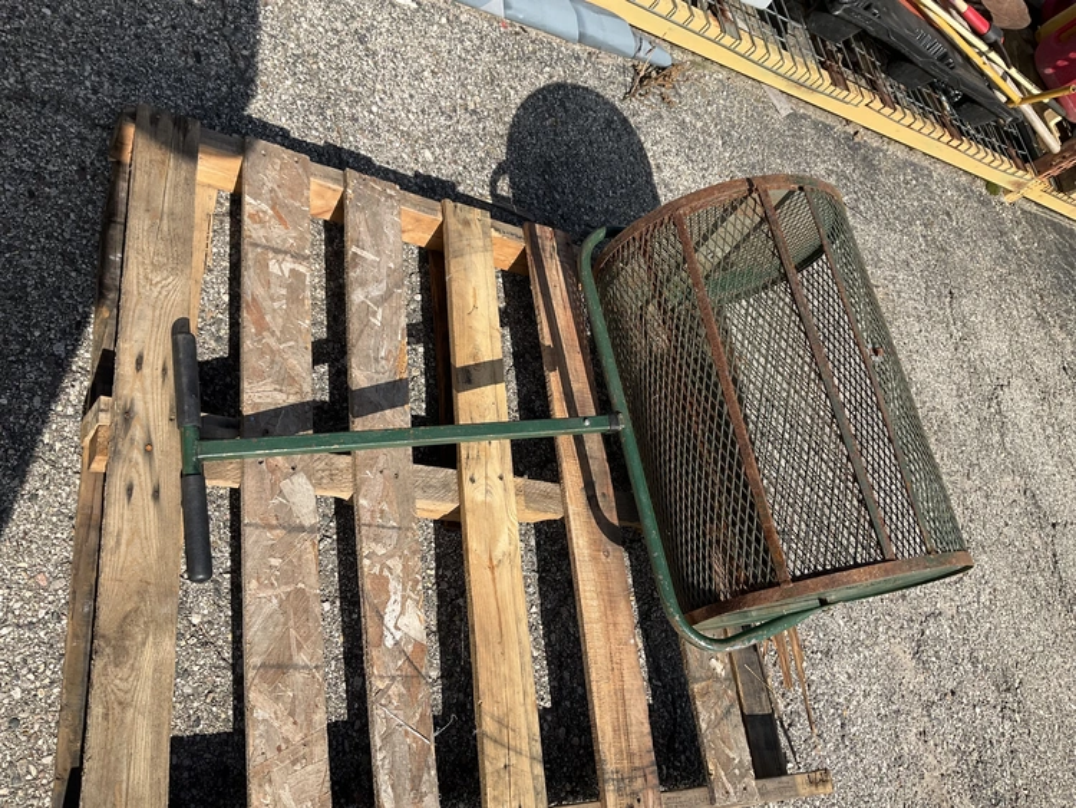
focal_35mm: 29
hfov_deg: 61.6
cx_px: 538
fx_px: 902
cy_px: 404
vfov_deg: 48.3
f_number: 1.8
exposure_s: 1/1675
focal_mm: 3
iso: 25
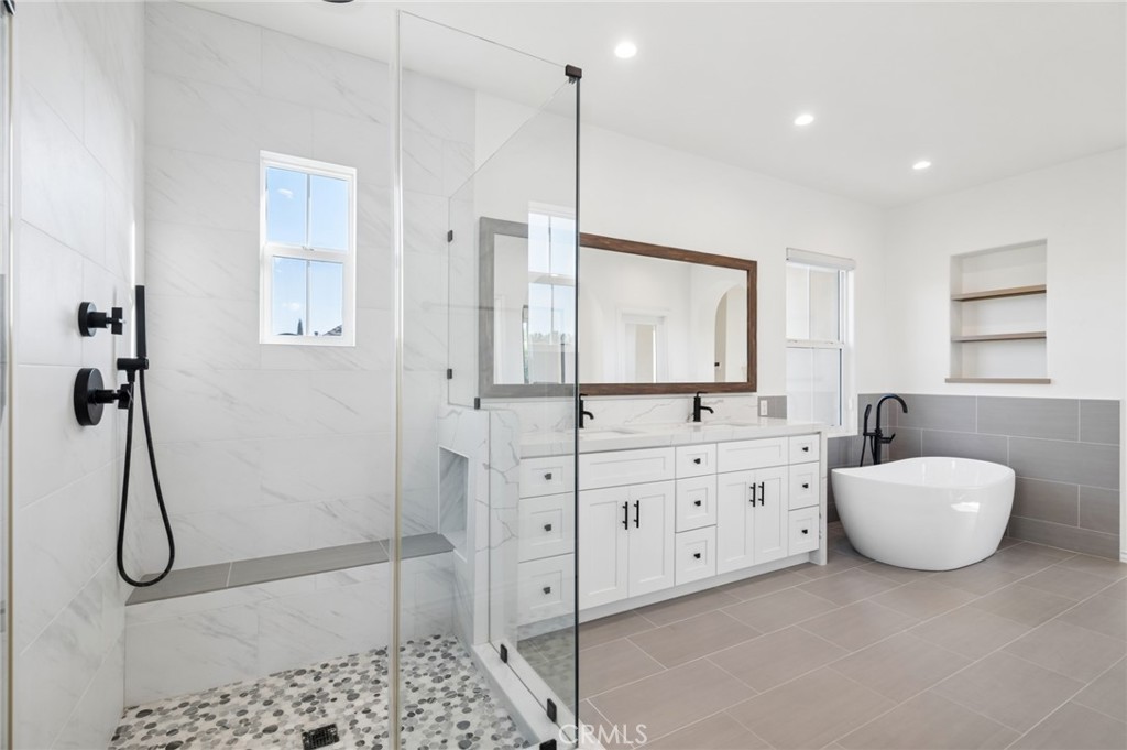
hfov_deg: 96.8
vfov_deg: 73.7
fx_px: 500
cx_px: 564
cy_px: 375
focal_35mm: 16
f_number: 9
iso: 200
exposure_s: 1/20
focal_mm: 16
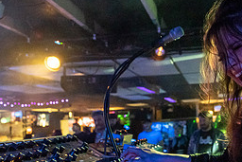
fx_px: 269
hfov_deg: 43.6
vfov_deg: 33.3
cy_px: 100
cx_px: 224
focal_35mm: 40
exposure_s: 1/200
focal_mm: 14
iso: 3200
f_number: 2.8
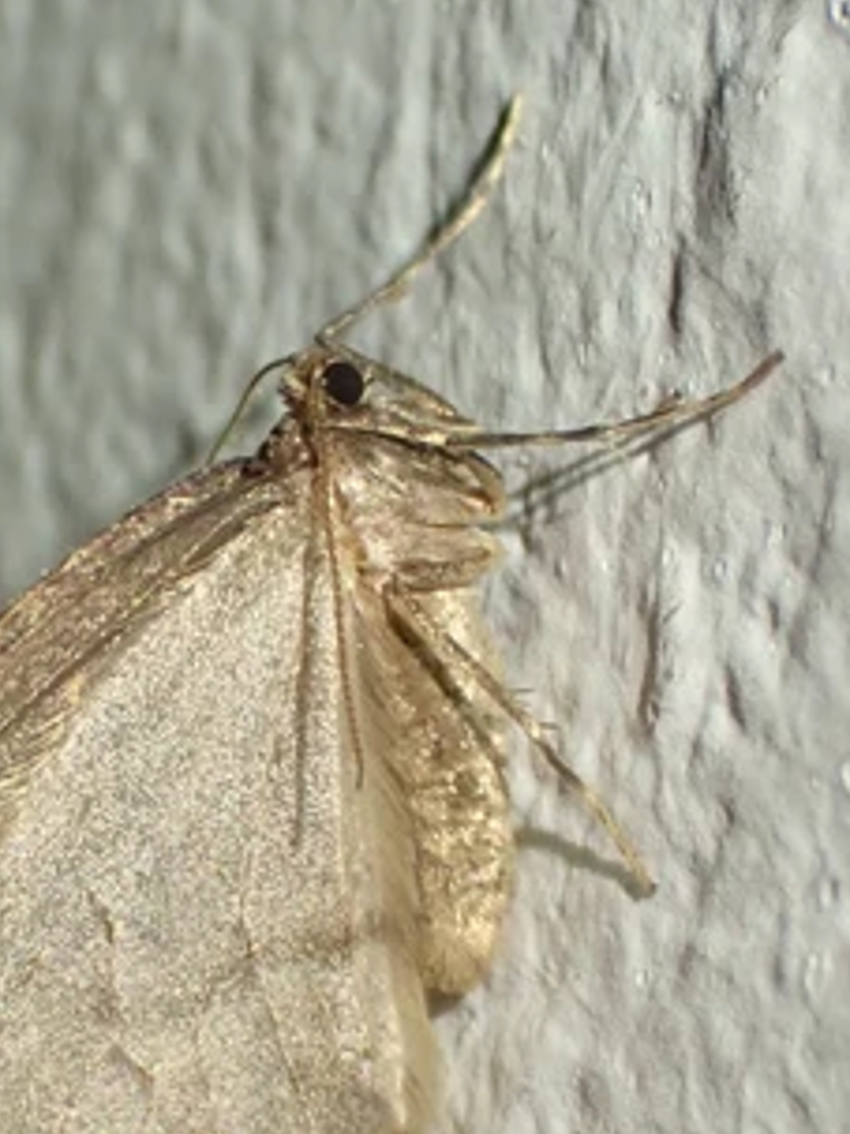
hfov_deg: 9.9
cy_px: 793
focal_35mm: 150
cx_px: 161
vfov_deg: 13.1
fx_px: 4914
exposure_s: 1/125
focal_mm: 12.73
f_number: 5.6
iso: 800
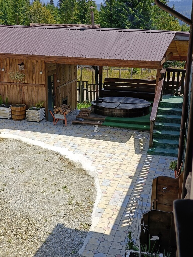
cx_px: 96
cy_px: 128
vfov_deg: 38.2
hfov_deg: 29.1
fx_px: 372
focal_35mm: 50
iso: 64
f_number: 2
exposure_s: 1/794
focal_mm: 7.08
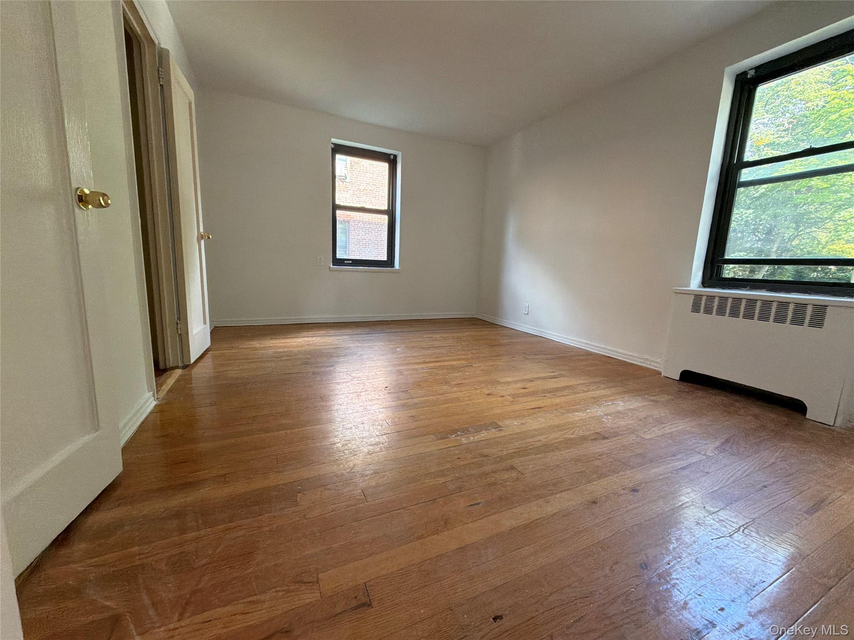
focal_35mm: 14
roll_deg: -2.4
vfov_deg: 85.7
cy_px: 320
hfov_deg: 102.1
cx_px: 427
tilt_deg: -9.4
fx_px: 345
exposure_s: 1/82
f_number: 2.2
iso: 320
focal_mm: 2.22
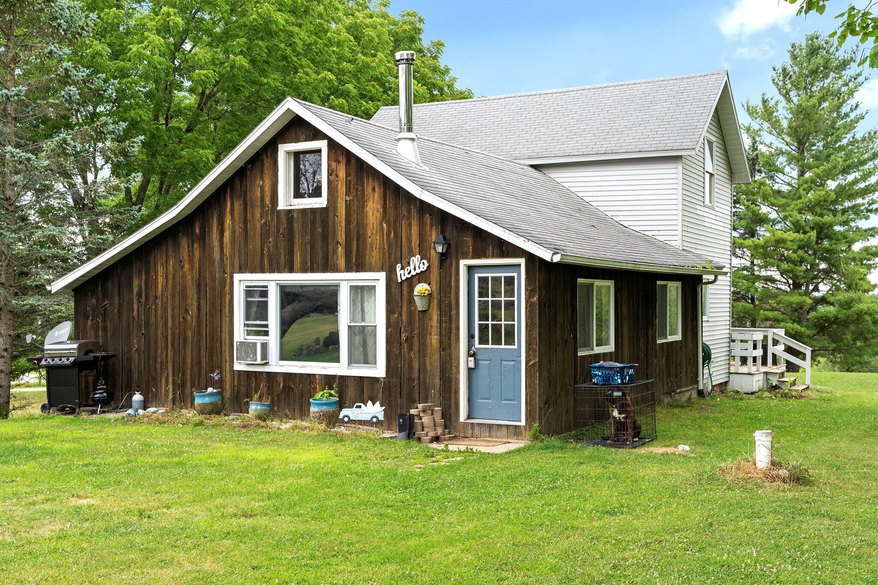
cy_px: 292
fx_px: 927
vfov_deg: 35.0
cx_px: 439
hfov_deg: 50.7
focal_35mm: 38
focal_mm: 38
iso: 320
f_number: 8
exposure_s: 1/80
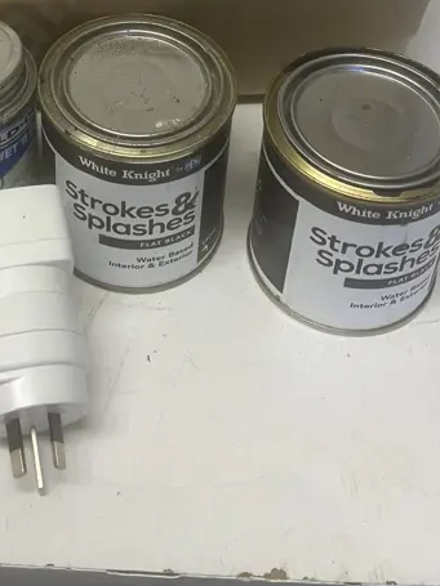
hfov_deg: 22.9
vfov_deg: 28.1
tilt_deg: -36.3
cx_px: 85
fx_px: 1068
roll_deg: +0.1
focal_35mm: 63
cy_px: -52
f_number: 1.8
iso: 64
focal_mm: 3.99
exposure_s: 1/50
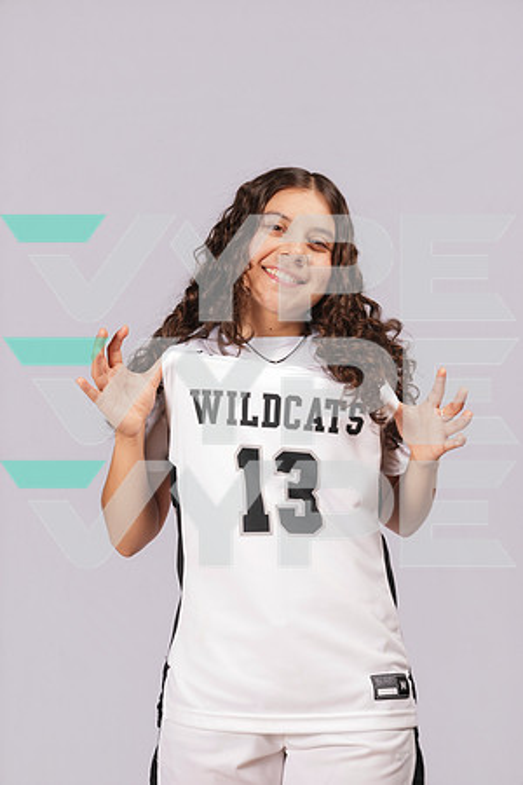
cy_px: 392
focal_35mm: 53
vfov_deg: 37.5
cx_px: 262
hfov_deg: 25.5
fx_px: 1155
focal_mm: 53
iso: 250
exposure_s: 1/200
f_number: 8
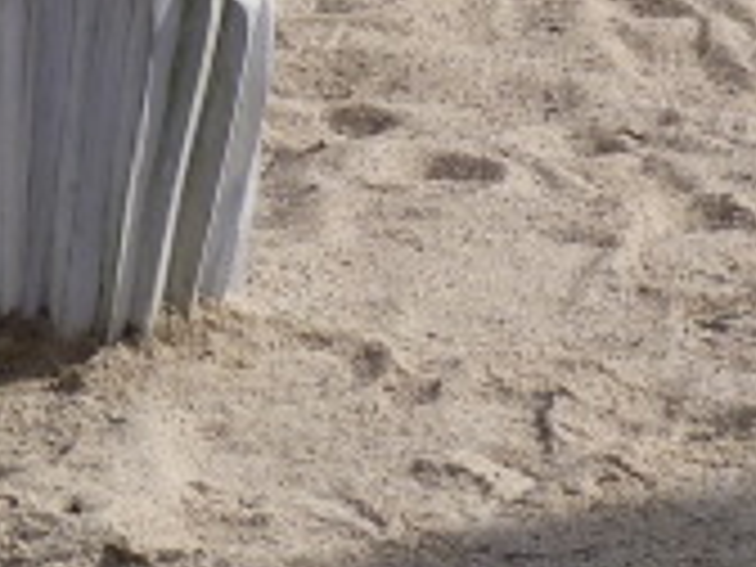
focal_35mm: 342
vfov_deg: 4.3
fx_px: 7469
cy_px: -202
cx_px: -711
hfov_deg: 5.7
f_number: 5.6
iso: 80
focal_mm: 12.9
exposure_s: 1/320
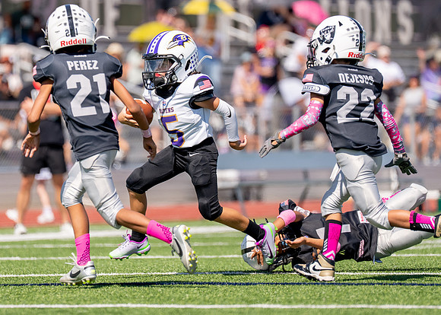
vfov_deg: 3.9
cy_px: 126
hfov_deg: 5.5
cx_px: 193
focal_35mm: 365
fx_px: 4571
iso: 200
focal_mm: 200
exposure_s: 1/5000
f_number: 2.8
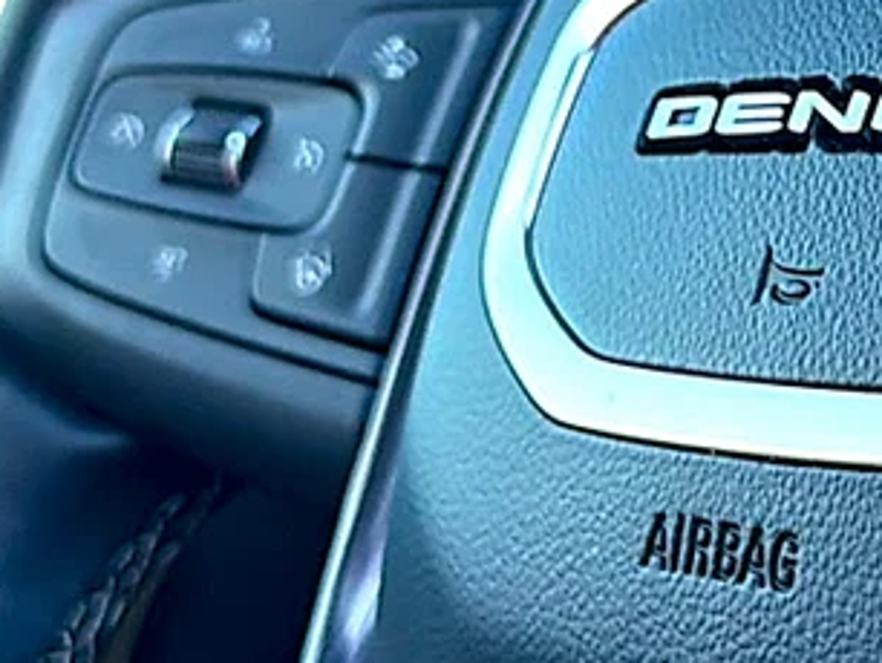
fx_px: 2040
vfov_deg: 18.2
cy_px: 94
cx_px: 853
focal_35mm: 80
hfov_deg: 23.5
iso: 250
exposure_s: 1/40
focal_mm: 6.76
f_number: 1.78
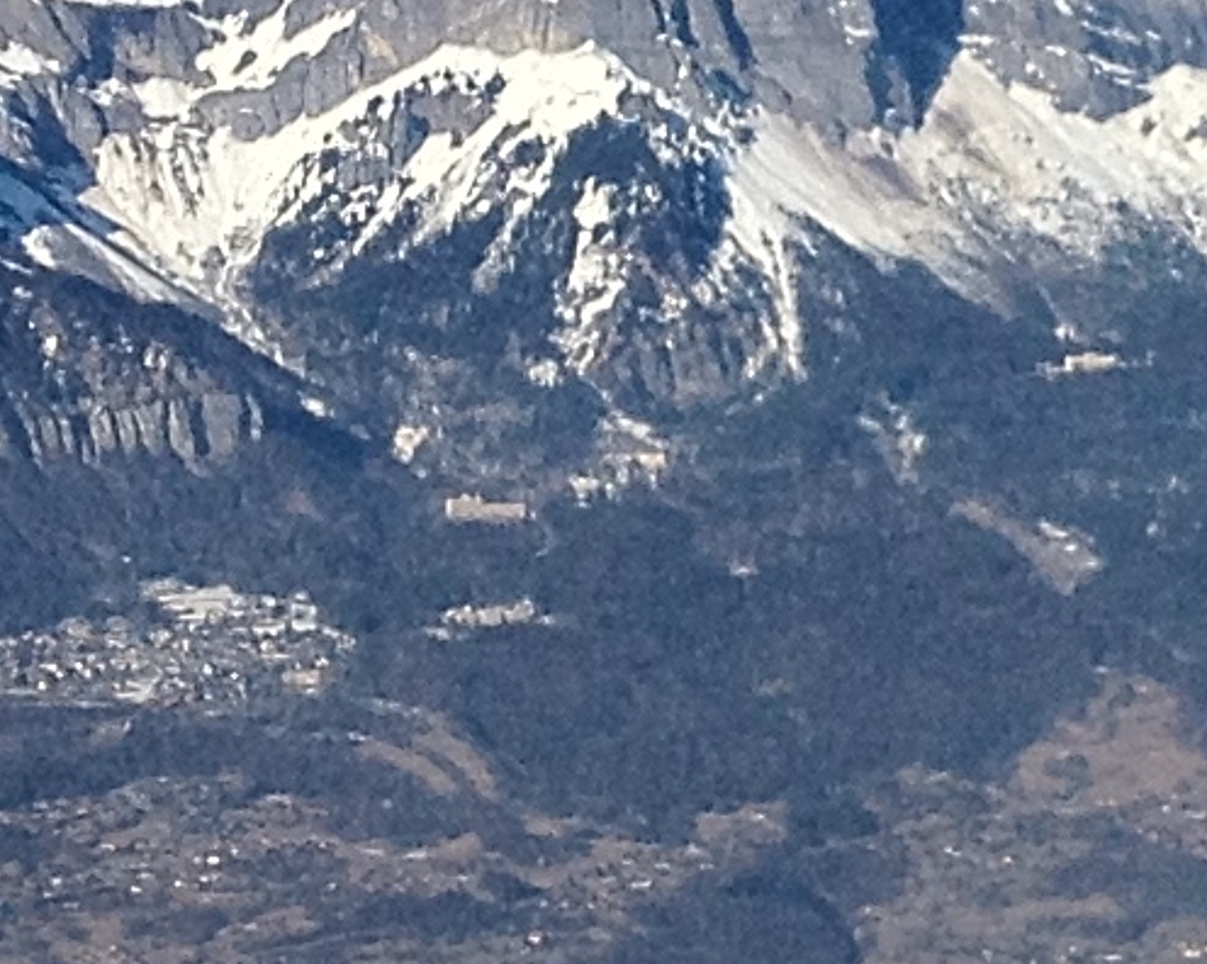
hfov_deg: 8.5
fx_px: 8031
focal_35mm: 225
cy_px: 448
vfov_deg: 6.9
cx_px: 1570
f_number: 2.4
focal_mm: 4.28
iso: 64
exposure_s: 1/3247
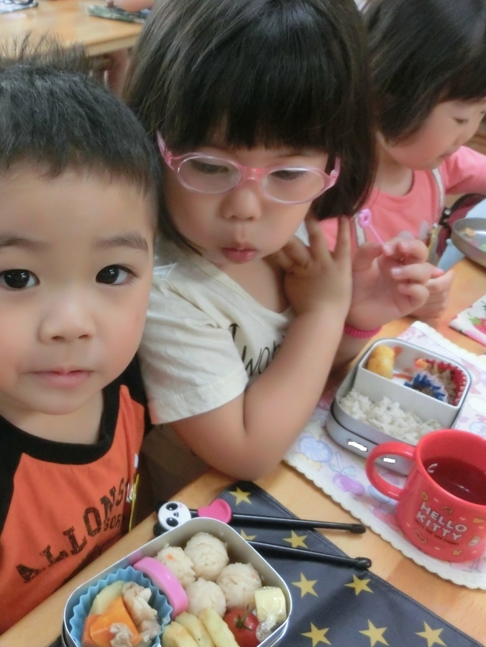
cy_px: 318
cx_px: 125
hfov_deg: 38.7
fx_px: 674
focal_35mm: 36
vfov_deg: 51.4
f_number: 3
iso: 640
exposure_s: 1/125
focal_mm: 4.24
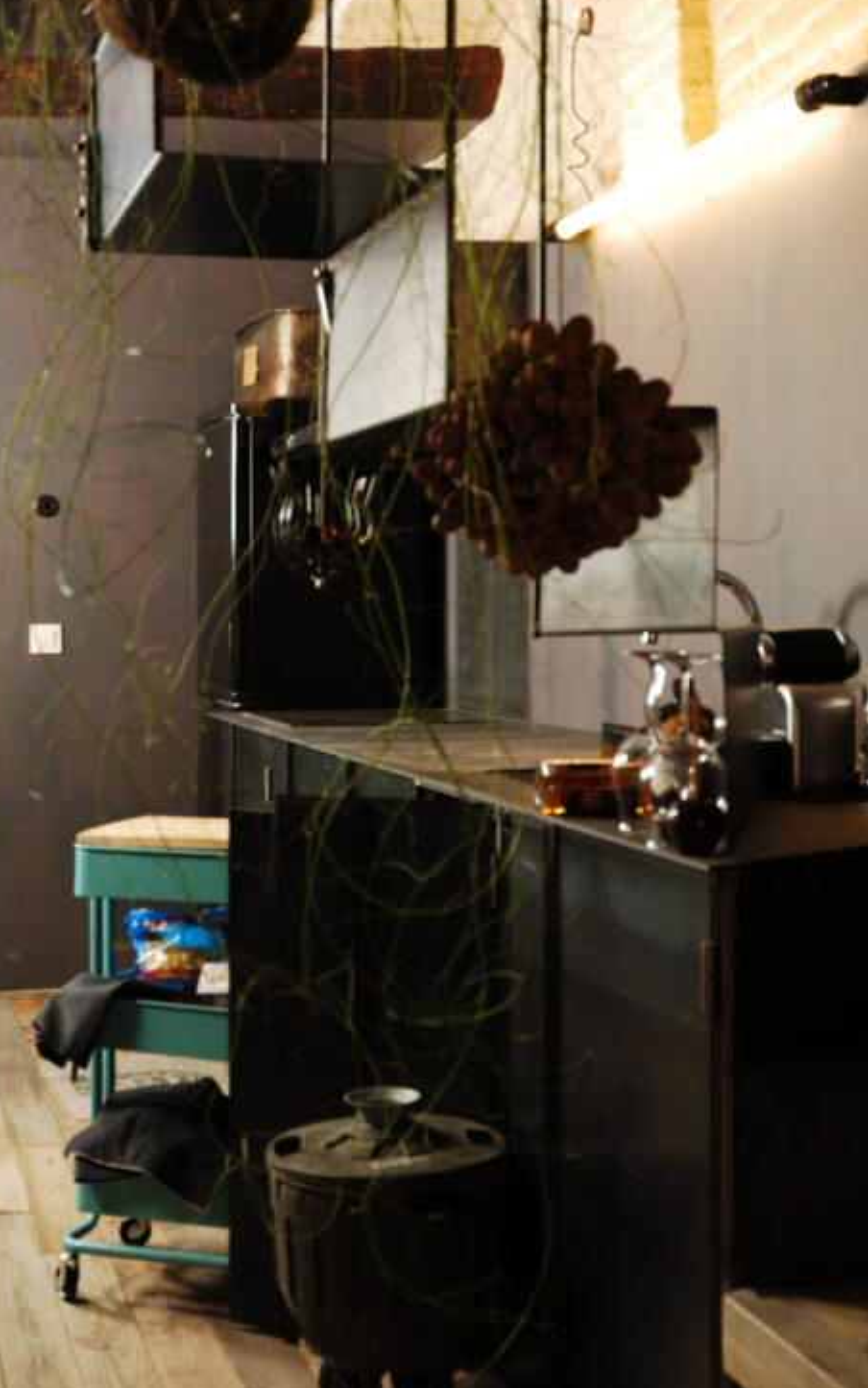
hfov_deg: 24.9
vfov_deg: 38.8
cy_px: 632
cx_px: 395
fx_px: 1968
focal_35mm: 52
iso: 100
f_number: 4
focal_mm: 24
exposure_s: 1/8
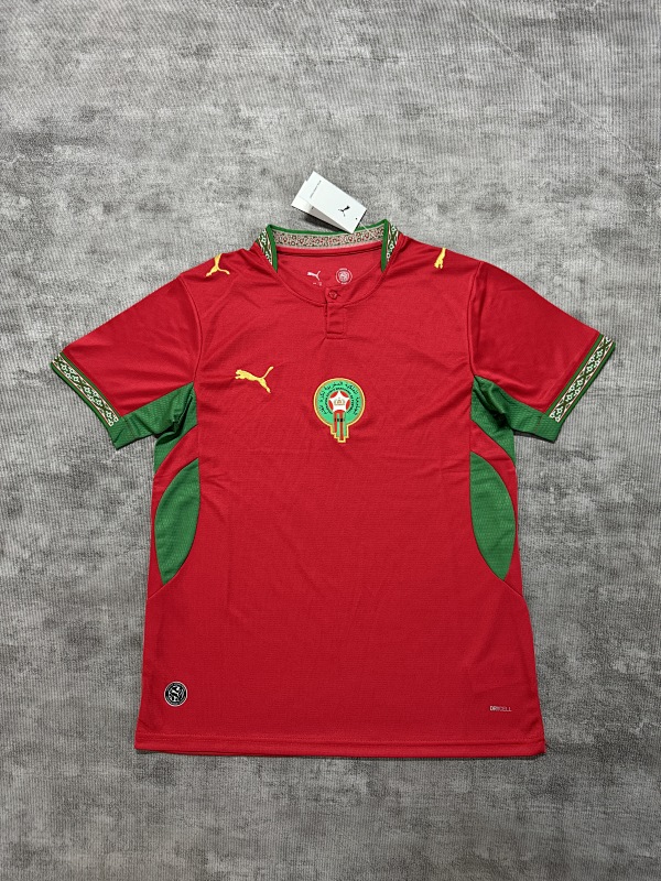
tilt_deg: -79.1
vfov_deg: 71.6
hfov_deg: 56.8
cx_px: 330
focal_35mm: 24
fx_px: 611
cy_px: 440
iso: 400
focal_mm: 6.76
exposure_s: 1/60
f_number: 1.78
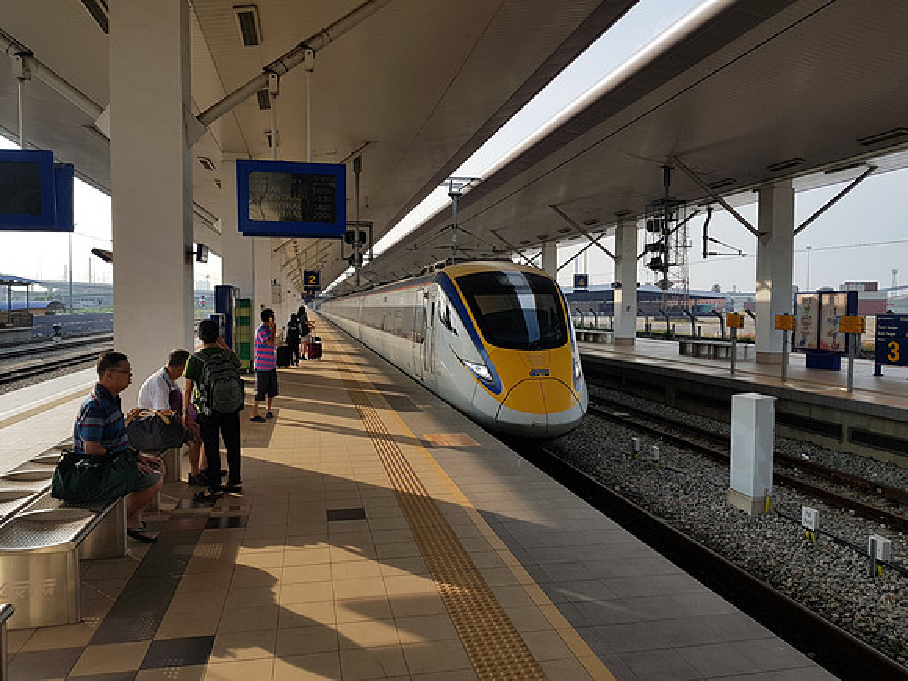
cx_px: 454
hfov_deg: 67.3
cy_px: 340
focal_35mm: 26
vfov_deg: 53.1
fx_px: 682
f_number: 1.7
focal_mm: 4.2
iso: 40
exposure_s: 1/1668
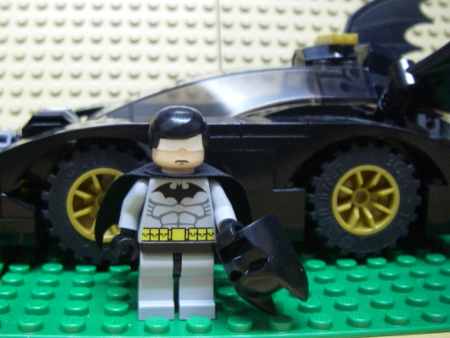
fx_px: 598
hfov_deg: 41.2
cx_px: 199
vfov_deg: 31.4
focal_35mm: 46
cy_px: 135
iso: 250
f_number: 3.3
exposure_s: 1/4
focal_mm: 6.3
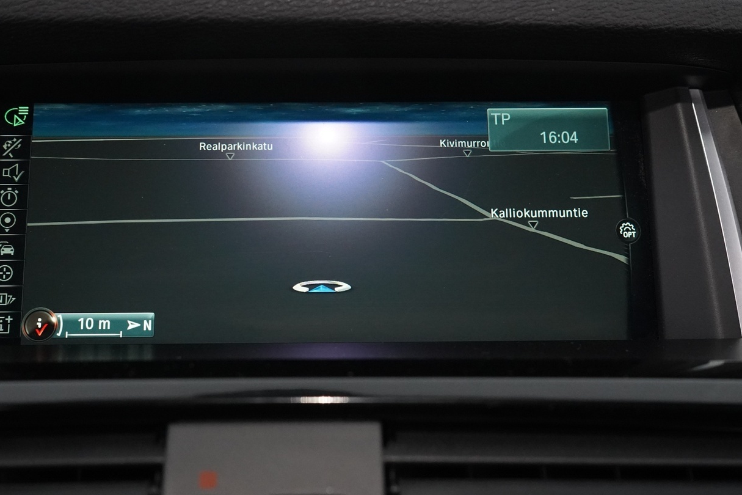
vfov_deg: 30.5
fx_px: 907
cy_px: 227
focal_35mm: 44
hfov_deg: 44.4
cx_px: 333
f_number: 5.6
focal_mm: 33
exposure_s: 1/40
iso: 8000
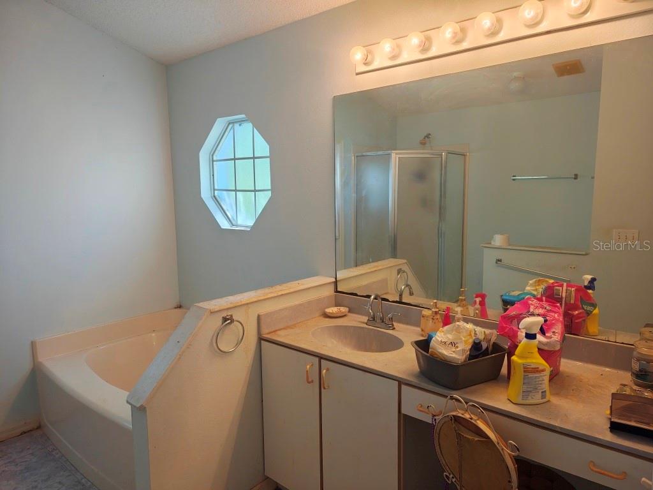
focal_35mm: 24
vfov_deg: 56.8
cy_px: 245
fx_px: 453
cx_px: 326
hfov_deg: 71.6
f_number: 1.8
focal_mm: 5.41
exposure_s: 1/60
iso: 1344
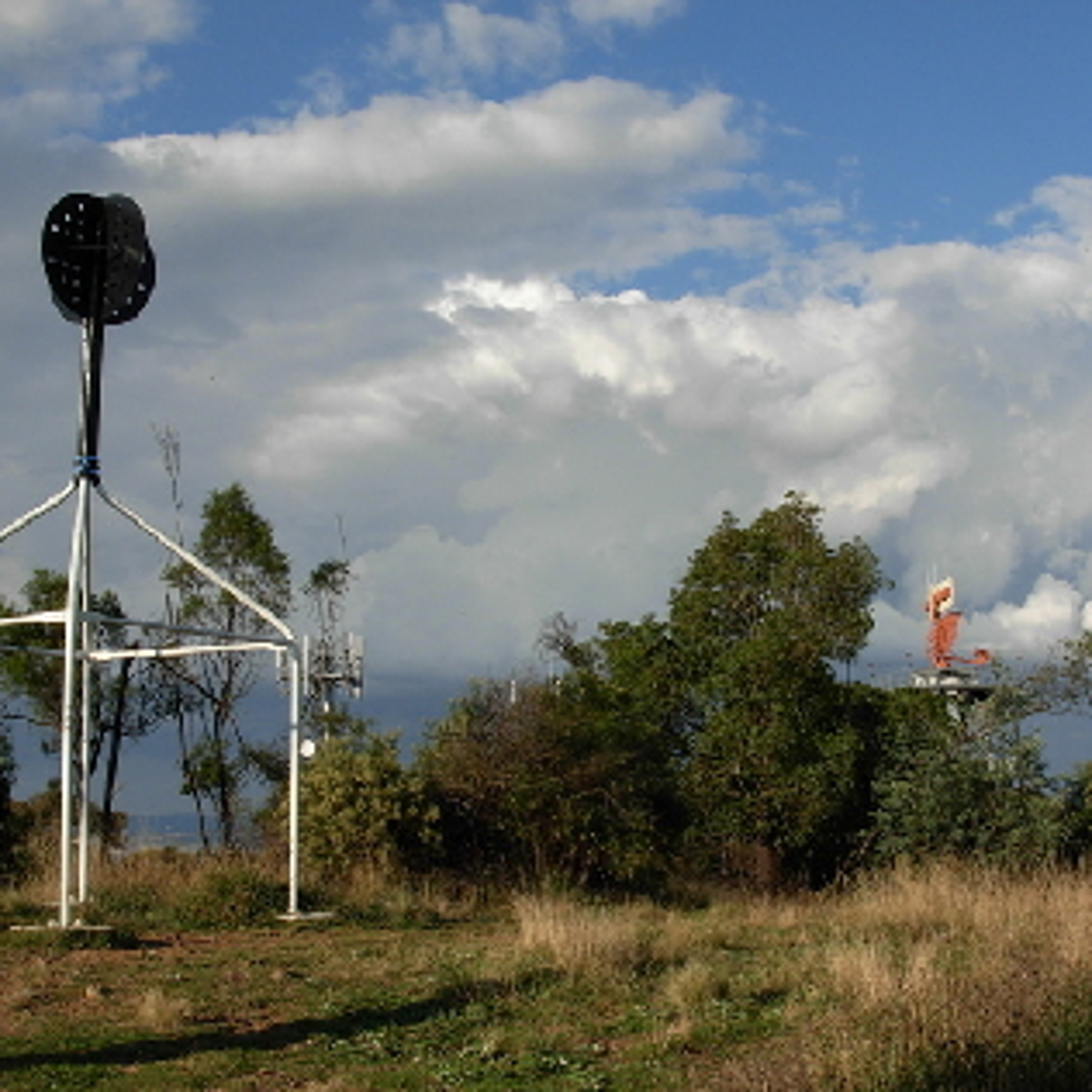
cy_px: 615
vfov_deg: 33.4
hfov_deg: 33.4
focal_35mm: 51
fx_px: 1820
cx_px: 584
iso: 79
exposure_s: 1/683
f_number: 4.9
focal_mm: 6.3
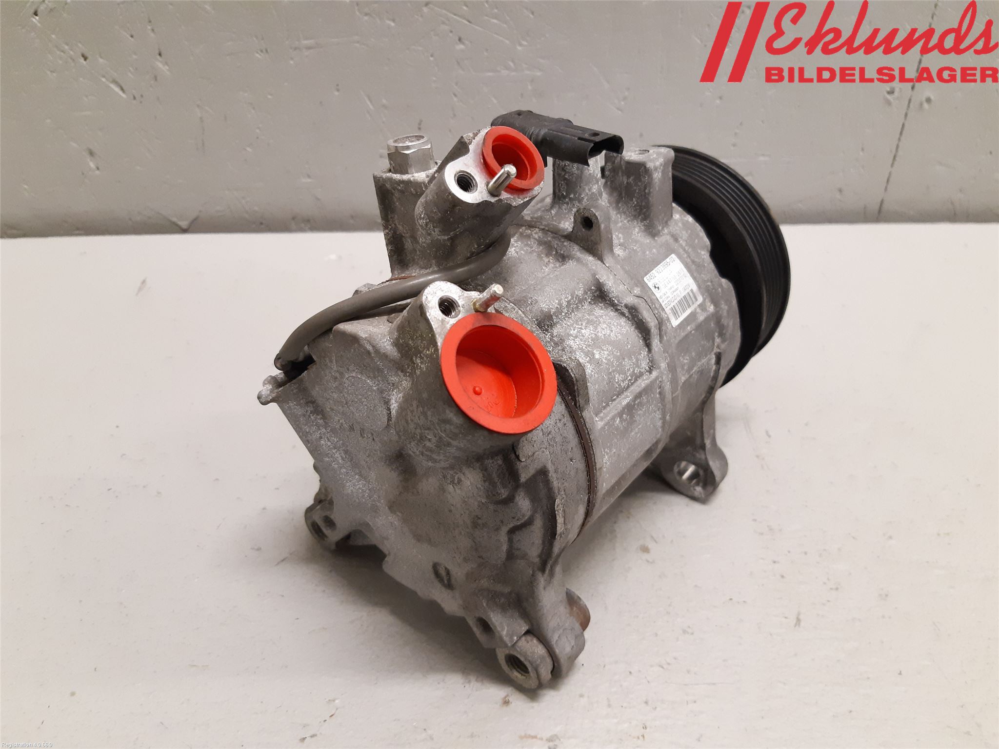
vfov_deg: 53.1
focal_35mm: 26
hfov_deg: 67.3
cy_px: 374
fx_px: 750
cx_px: 500
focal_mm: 3.93
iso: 250
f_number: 1.7
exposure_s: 1/50
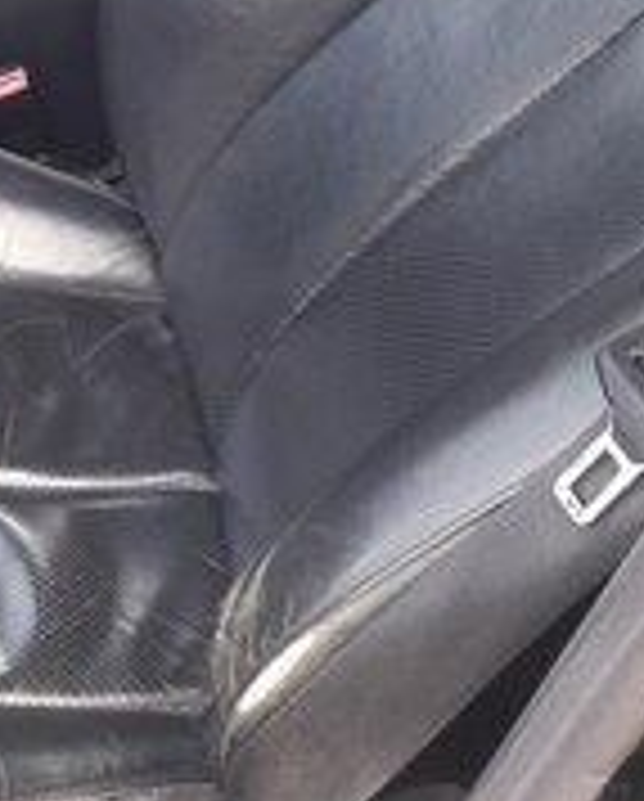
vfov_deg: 23.5
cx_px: -5
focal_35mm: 76
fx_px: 1806
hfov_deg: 19.6
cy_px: -76
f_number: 1.9
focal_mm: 3.7
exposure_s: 1/33
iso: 40
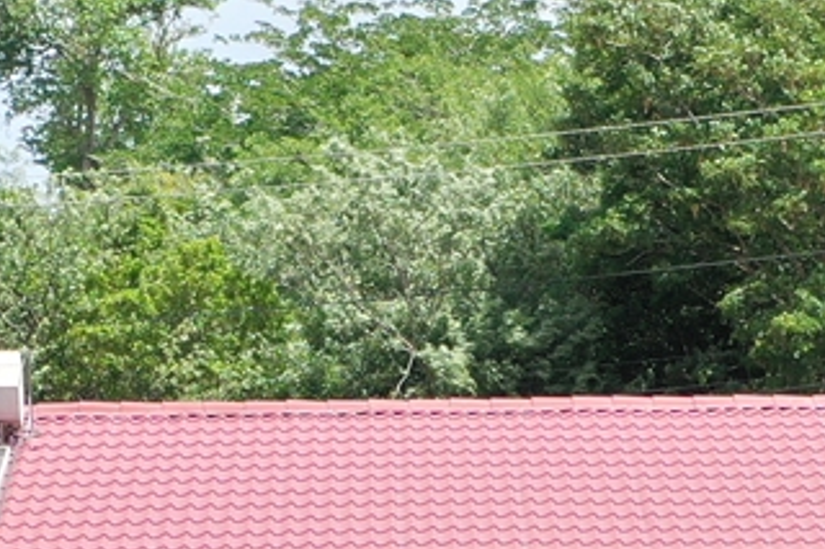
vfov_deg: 8.5
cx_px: 789
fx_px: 3550
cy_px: 1018
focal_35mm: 155
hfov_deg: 13.1
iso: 100
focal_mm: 10.26
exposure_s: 1/30
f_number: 3.2
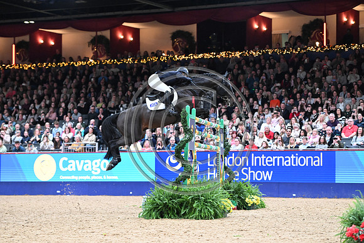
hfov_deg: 18.6
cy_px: 122
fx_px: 1112
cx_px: 182
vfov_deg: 12.5
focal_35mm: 110
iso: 6400
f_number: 3.5
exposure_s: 1/800
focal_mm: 110
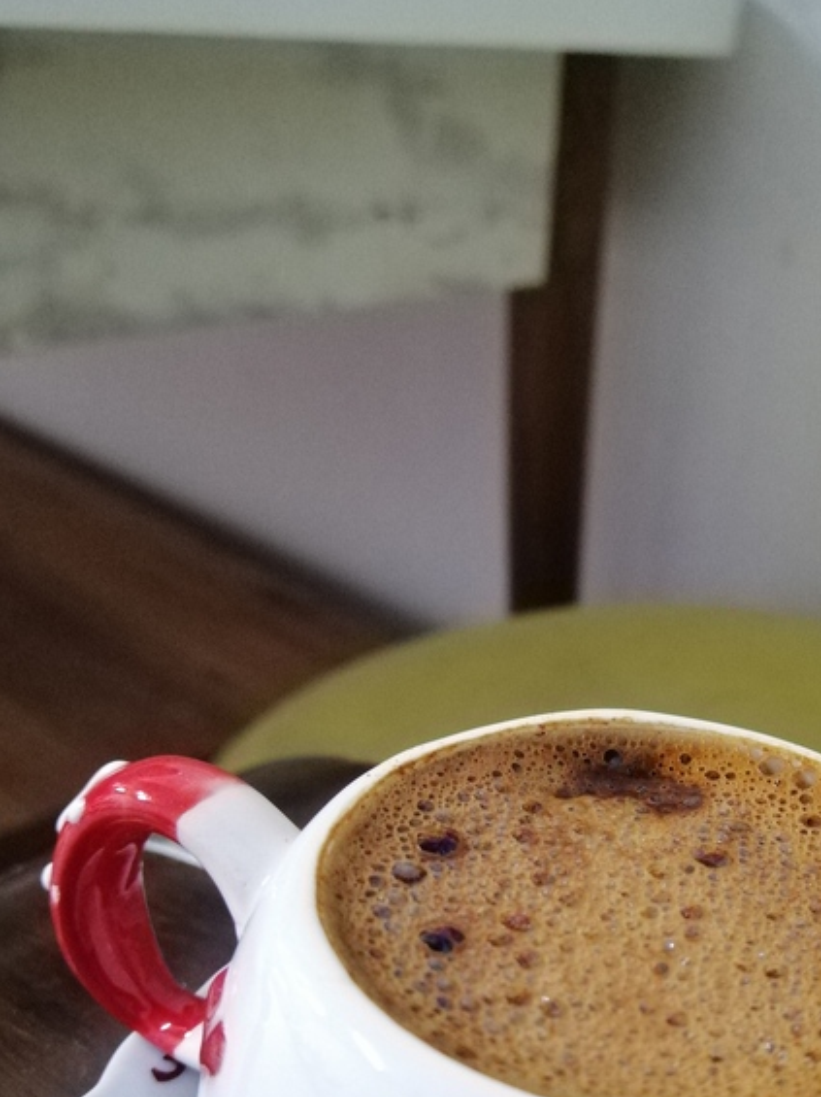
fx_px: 1393
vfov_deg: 42.5
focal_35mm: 44
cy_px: 711
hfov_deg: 32.3
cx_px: 606
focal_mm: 3.95
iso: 800
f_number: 1.8
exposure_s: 1/16.7
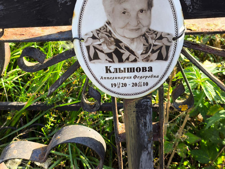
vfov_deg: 29.1
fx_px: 325
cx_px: 112
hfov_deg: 38.2
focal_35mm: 50
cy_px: 84
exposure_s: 1/303
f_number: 1.7
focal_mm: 4.71
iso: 50
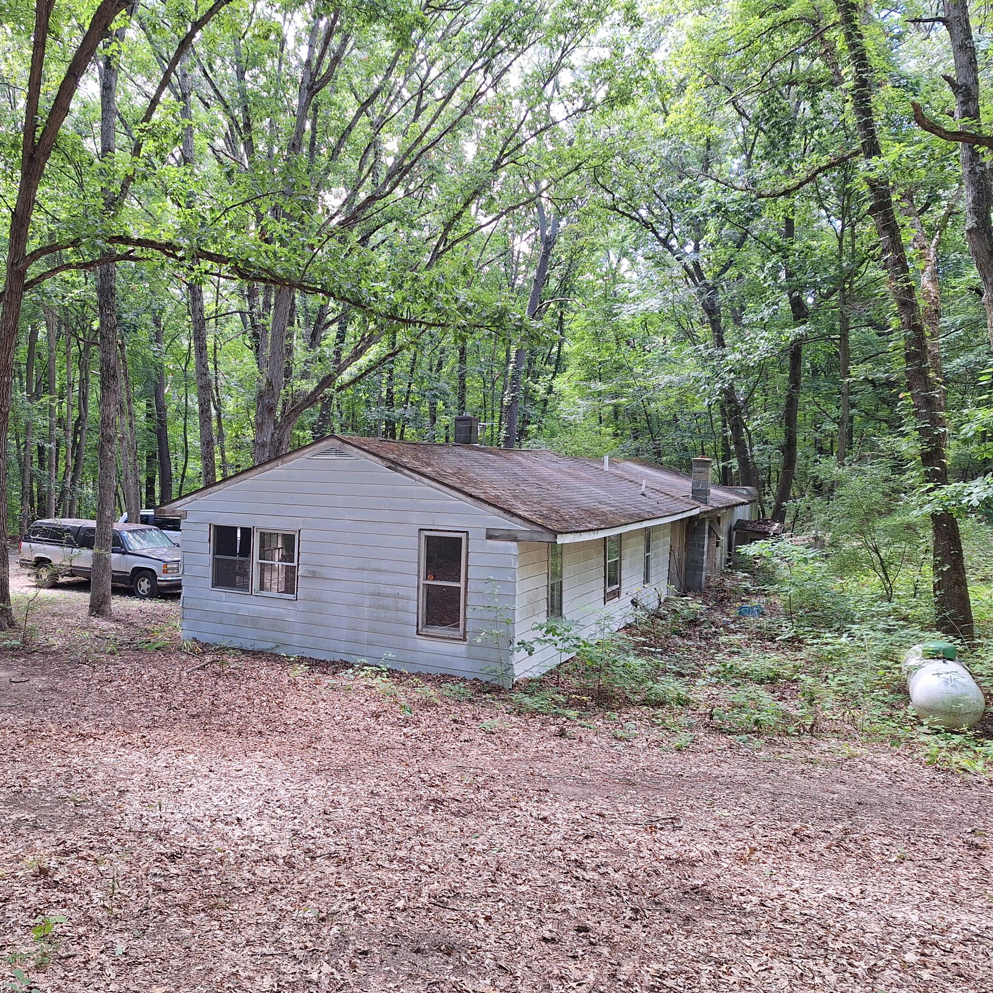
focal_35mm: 28
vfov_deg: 57.3
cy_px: 507
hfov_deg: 55.8
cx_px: 310
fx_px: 909
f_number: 1.8
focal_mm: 5.54
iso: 80
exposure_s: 1/120
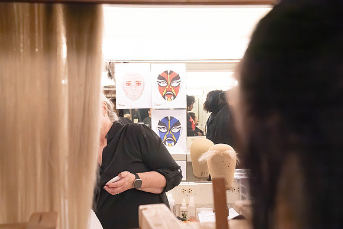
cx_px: 172
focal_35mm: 70
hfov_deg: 28.8
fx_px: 667
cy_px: 114
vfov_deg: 19.5
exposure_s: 1/500
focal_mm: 70
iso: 16000
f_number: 11
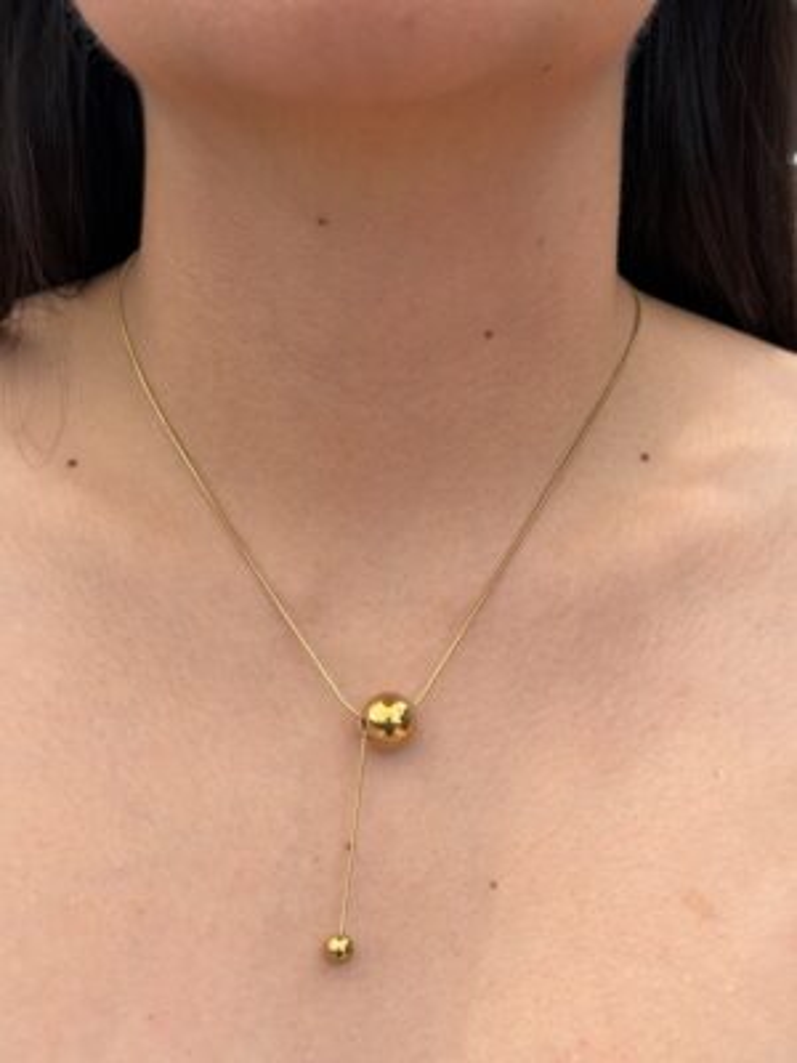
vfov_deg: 39.7
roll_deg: -2.1
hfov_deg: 30.3
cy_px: 532
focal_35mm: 48
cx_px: 398
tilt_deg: -9.6
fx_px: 1474
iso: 64
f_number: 1.78
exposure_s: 1/1203
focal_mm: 6.76
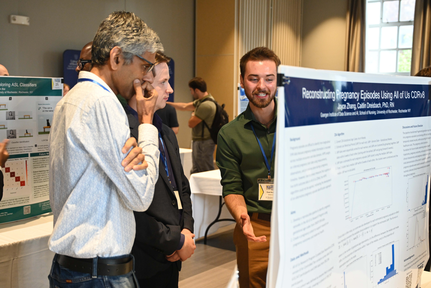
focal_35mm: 44
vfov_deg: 30.5
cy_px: 144
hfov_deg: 44.5
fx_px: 527
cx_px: 216
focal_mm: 44
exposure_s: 1/125
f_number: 4
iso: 2800
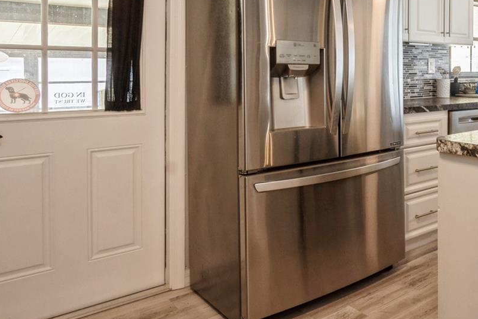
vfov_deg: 37.4
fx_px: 438
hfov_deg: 49.7
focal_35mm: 33
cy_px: 33
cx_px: 446
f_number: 8
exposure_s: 1/15
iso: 200
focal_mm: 11
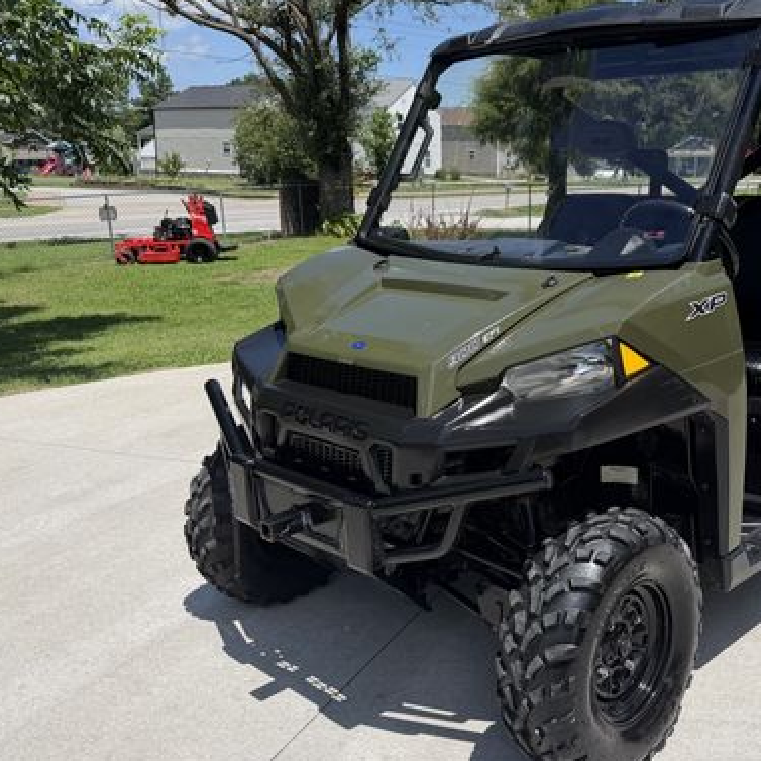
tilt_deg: -13.9
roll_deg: -0.8
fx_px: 895
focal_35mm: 36
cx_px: 535
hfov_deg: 45.0
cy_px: 384
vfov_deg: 46.0
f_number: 1.78
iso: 80
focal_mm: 6.76
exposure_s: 1/5714
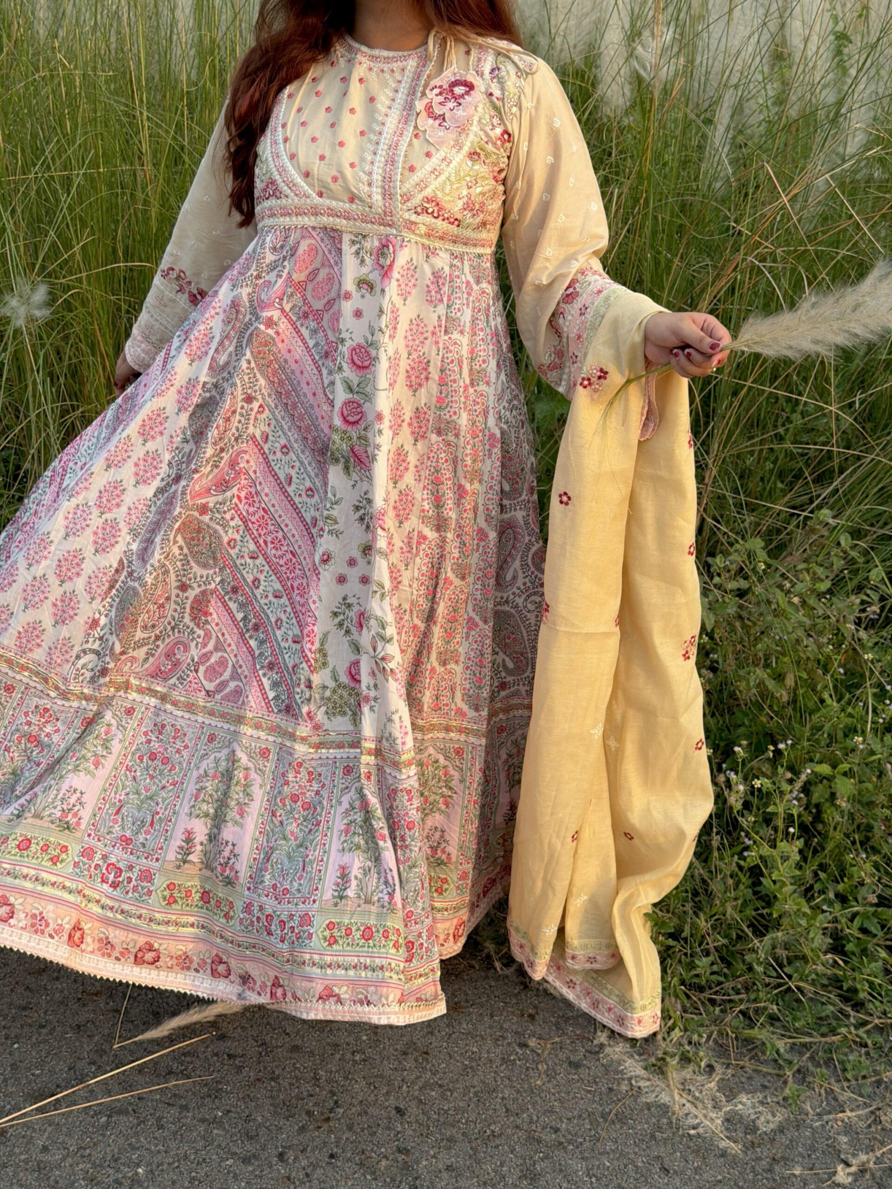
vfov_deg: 39.7
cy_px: 594
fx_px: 1649
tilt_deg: -22.5
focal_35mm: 48
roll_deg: -3.0
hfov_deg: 30.3
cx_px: 446
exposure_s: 1/681
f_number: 1.78
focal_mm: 6.76
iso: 64
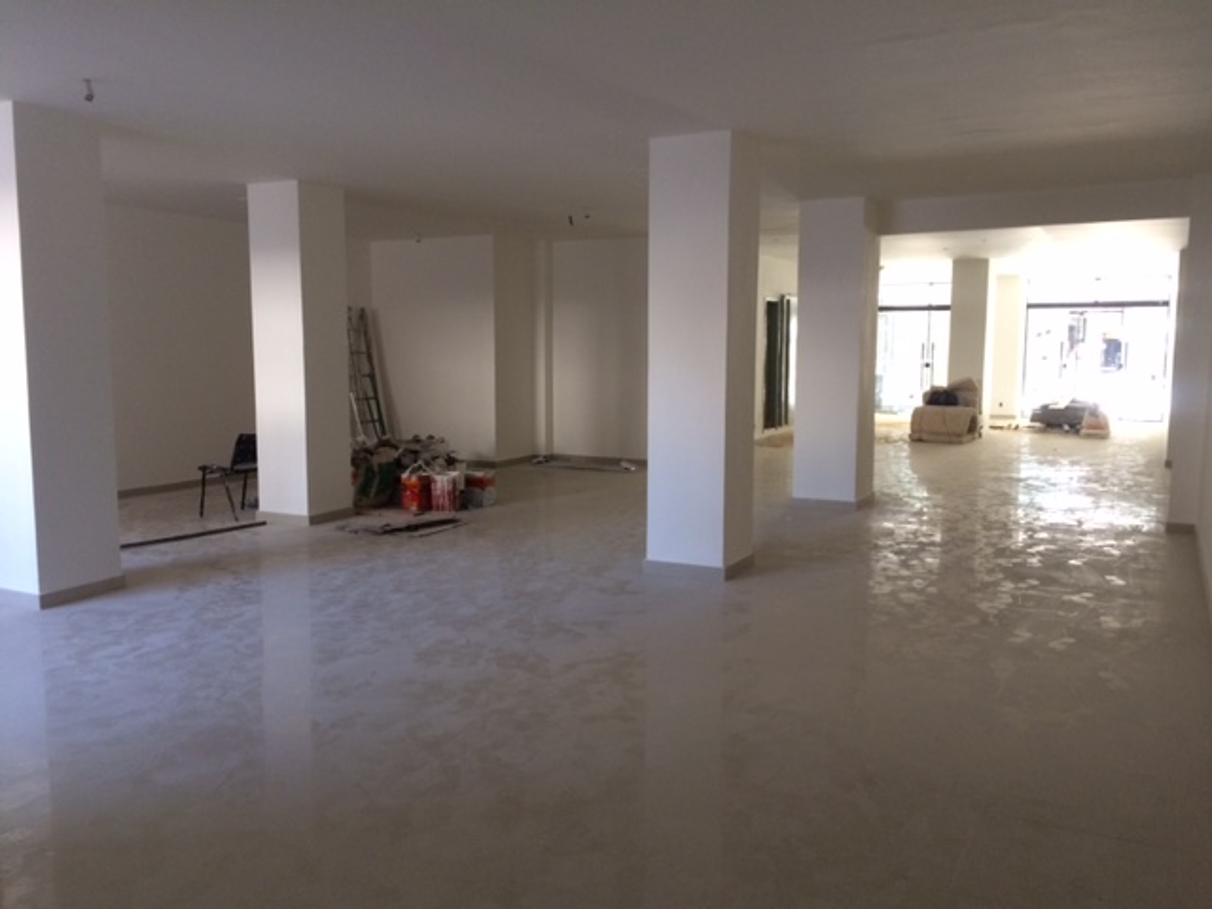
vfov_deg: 48.2
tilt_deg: -8.3
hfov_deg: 61.7
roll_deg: +1.6
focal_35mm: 29
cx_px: 606
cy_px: 454
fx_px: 1015
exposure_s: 1/30
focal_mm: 4.15
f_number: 2.2
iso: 125
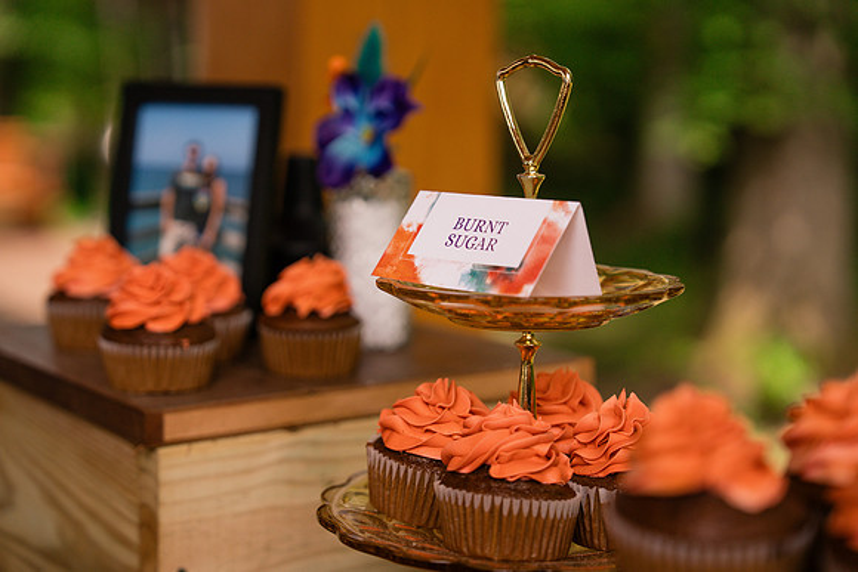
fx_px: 1669
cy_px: 286
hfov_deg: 28.8
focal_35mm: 70
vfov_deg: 19.5
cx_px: 429
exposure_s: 1/1600
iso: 250
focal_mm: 70
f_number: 2.8
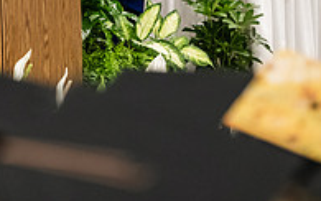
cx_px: -99
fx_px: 2967
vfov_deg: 3.9
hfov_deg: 6.1
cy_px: -105
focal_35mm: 339
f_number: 3.2
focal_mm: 112
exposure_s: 1/200
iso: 3200
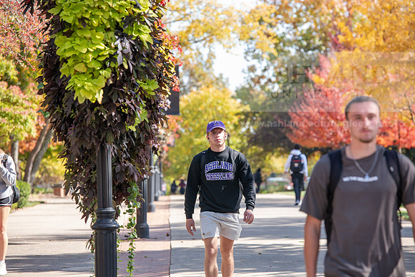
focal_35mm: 175
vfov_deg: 7.9
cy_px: 138
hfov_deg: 11.7
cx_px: 208
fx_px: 2018
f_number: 5.6
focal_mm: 175
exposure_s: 1/160
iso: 160
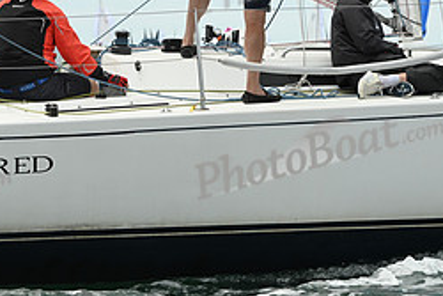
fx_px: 2709
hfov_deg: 9.3
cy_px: 86
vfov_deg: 6.3
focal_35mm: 220
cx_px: 105
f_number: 9
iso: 320
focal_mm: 95
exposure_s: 1/1000
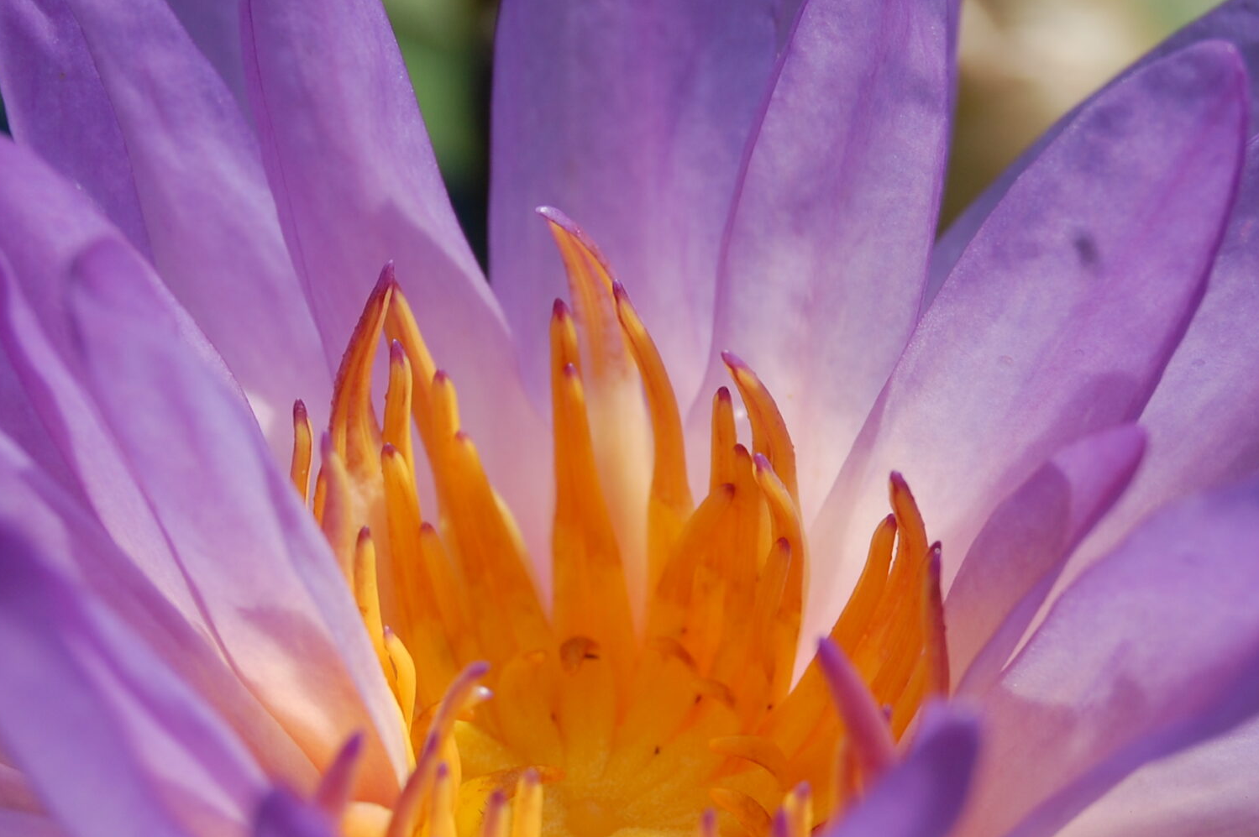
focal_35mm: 141
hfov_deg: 14.6
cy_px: 370
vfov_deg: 9.7
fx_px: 4922
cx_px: 637
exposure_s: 1/250
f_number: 8
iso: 200
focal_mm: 55
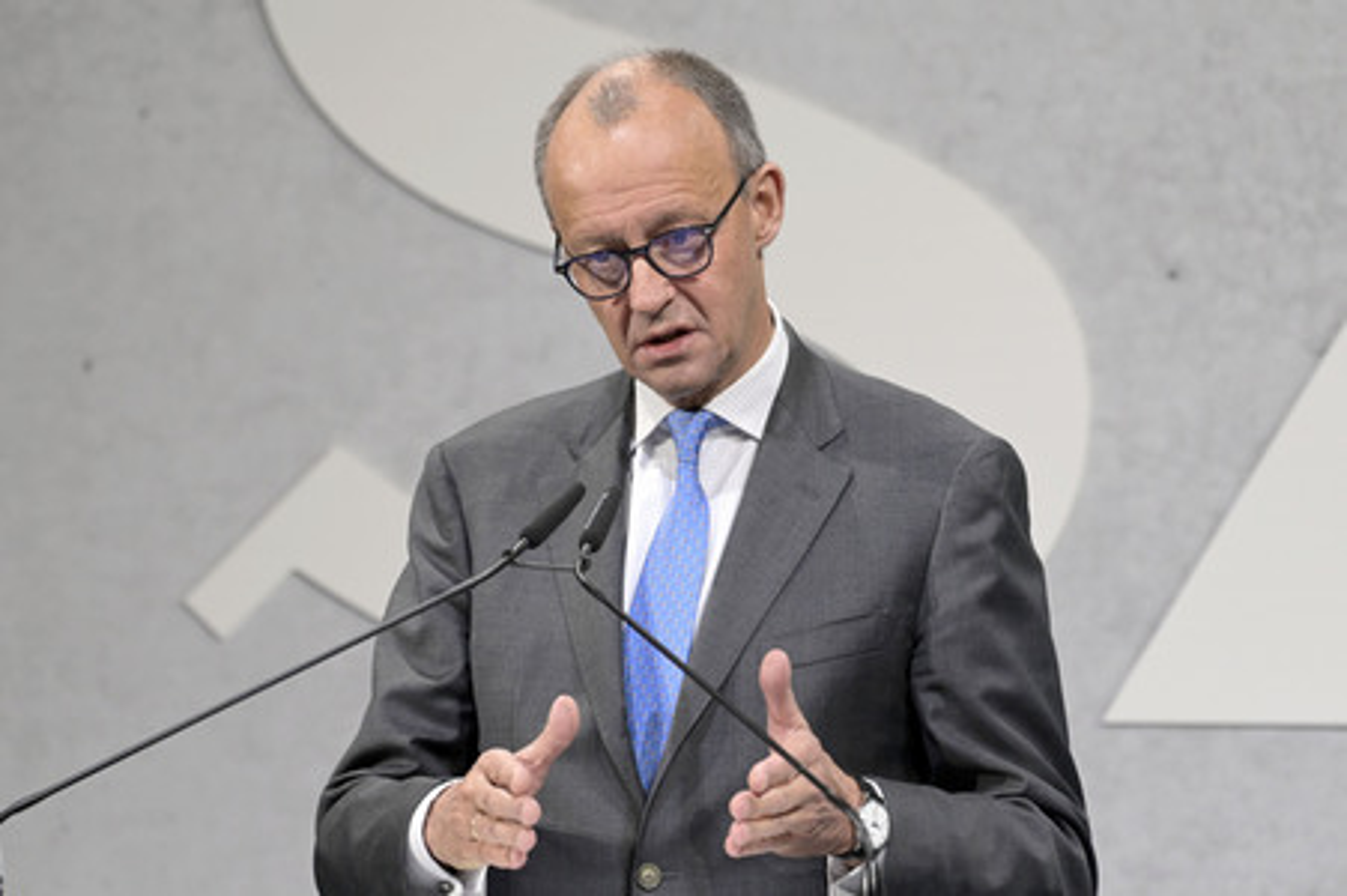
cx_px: 674
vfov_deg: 4.4
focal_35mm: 310
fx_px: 11590
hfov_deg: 6.7
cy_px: 448
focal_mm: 310
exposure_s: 1/800
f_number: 5.6
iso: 4000
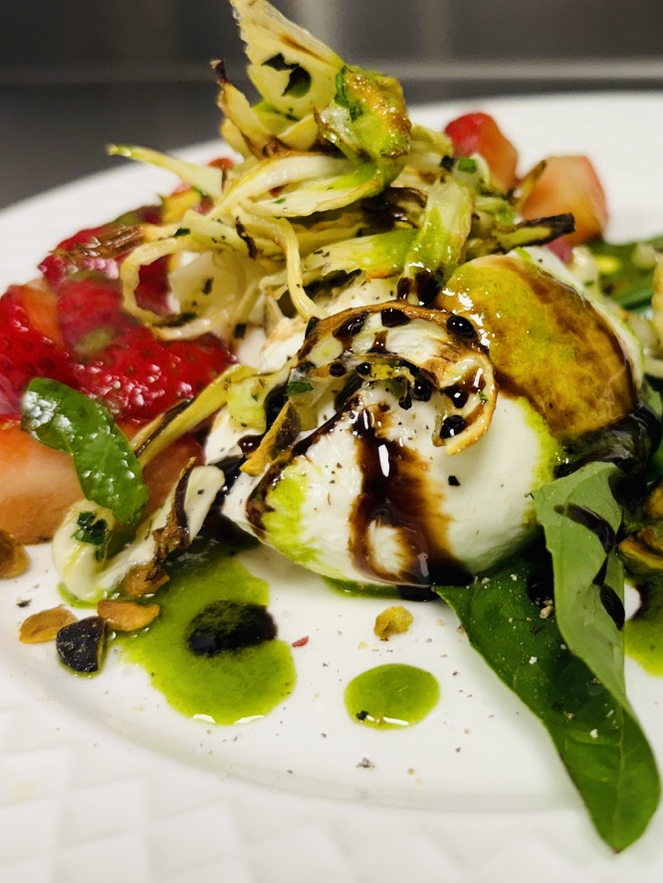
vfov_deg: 59.9
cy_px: 448
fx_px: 766
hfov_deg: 46.8
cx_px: 331
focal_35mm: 30
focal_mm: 5.96
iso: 125
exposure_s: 1/120
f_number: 1.6
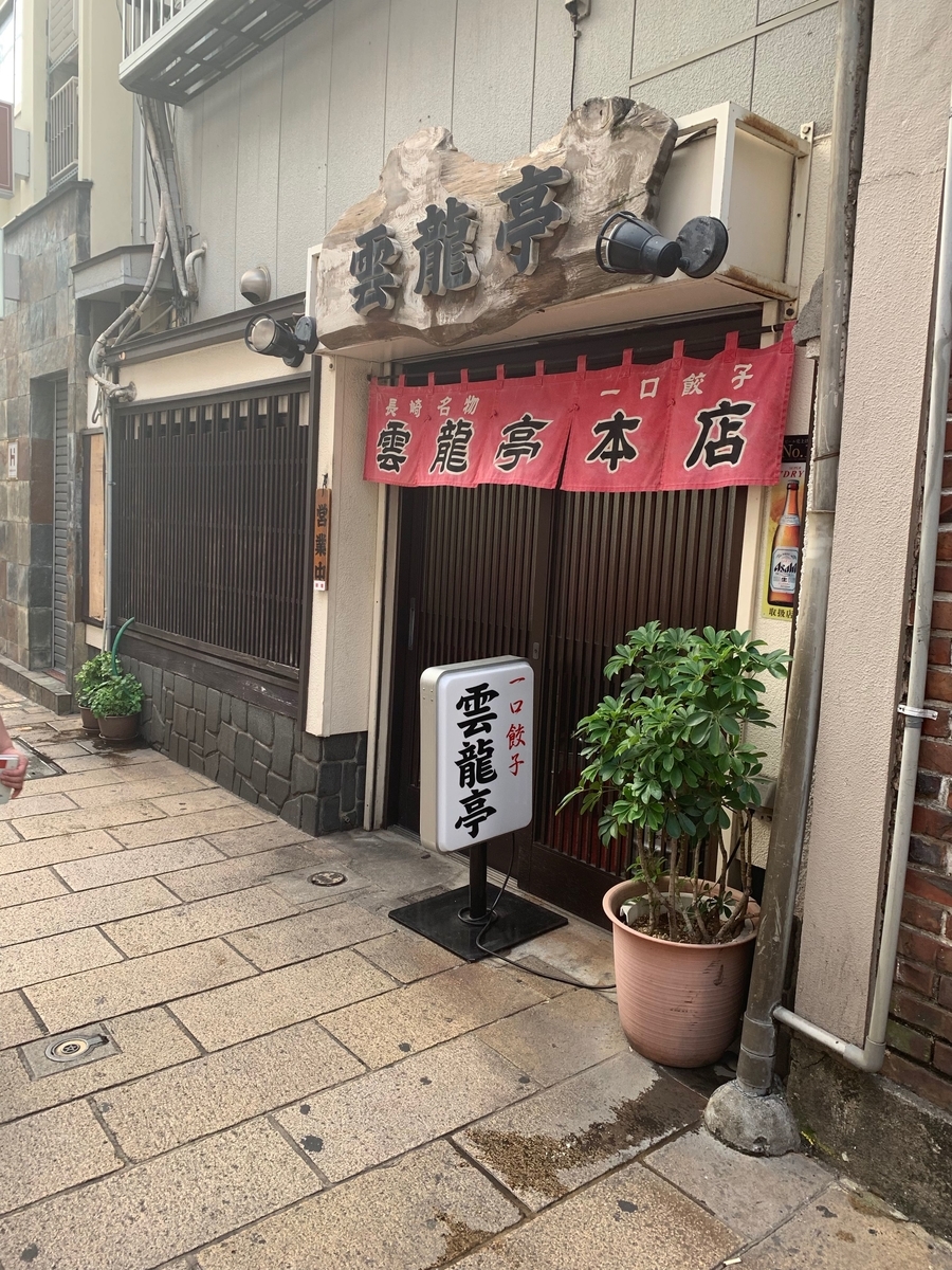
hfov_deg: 53.1
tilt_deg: -5.7
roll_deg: -3.2
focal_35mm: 26
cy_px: 635
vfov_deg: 67.3
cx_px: 476
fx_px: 953
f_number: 1.8
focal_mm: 4.25
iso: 64
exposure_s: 1/121
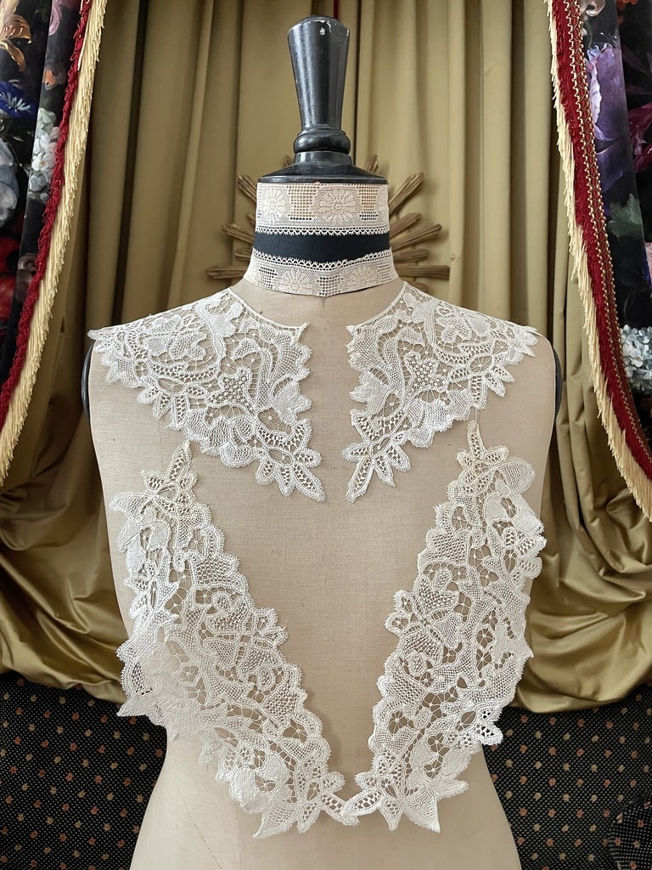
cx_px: 326
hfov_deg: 53.1
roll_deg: -0.1
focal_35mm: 26
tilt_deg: -6.8
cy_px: 435
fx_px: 653
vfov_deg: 67.3
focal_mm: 4.2
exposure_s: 1/60
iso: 125
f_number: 1.6
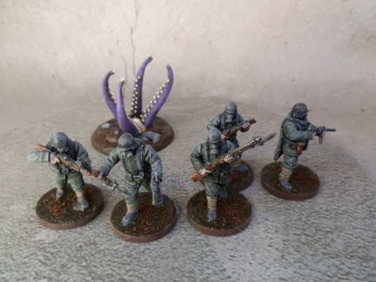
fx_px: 304
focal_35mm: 28
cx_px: 188
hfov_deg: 63.4
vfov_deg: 49.7
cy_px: 141
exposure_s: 1/80
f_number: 3.1
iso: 400
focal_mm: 5
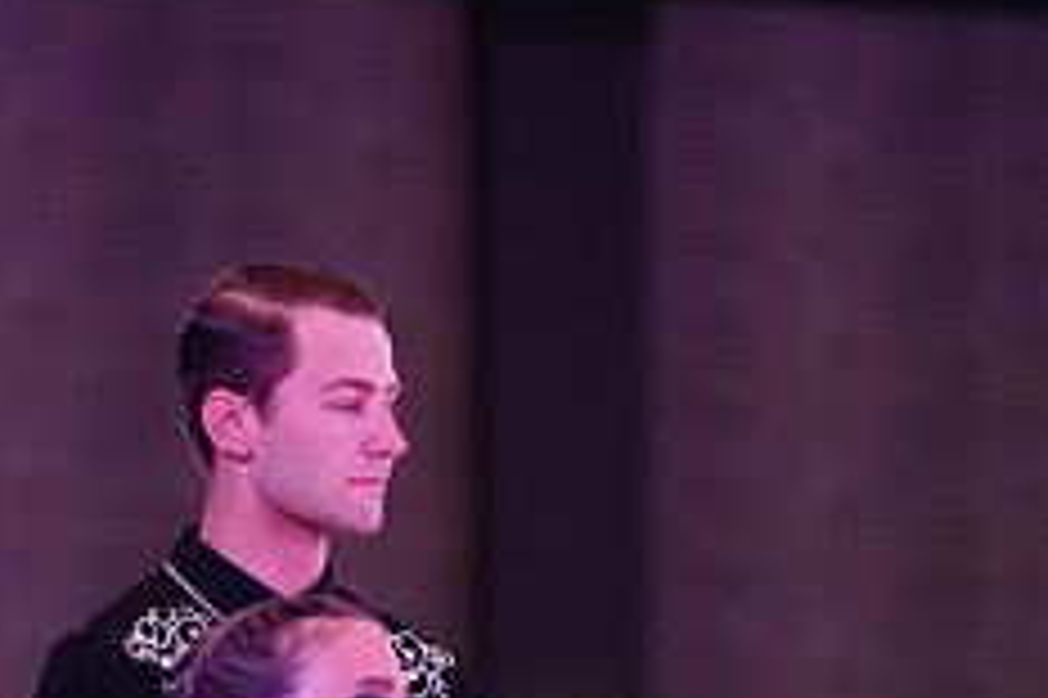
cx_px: 220
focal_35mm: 269
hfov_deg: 7.7
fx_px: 7825
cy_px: 844
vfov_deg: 5.1
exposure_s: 1/500
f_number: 2.8
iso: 2500
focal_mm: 108
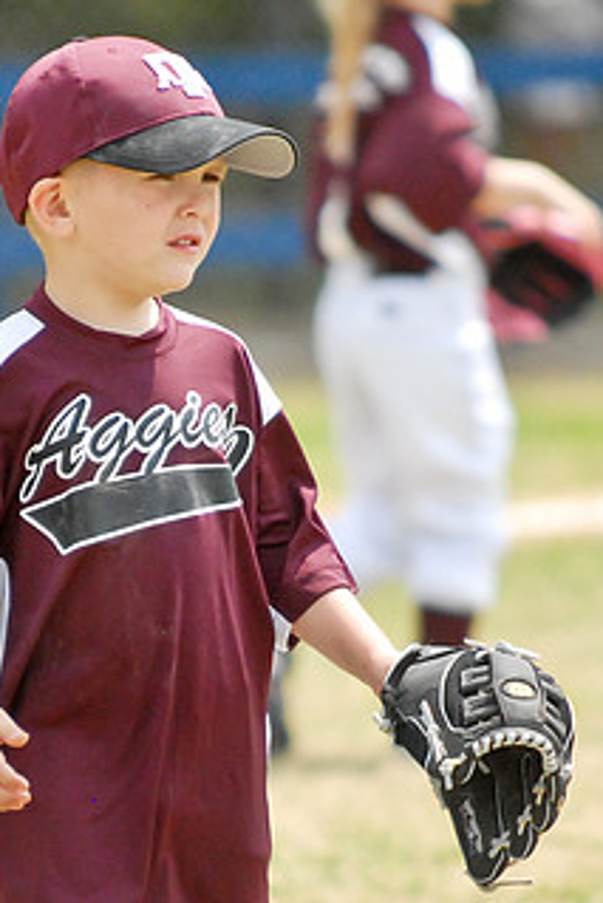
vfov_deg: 4.9
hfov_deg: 3.3
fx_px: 10616
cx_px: 194
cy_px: 614
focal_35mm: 423
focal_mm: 200
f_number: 2.8
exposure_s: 1/6400
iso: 800
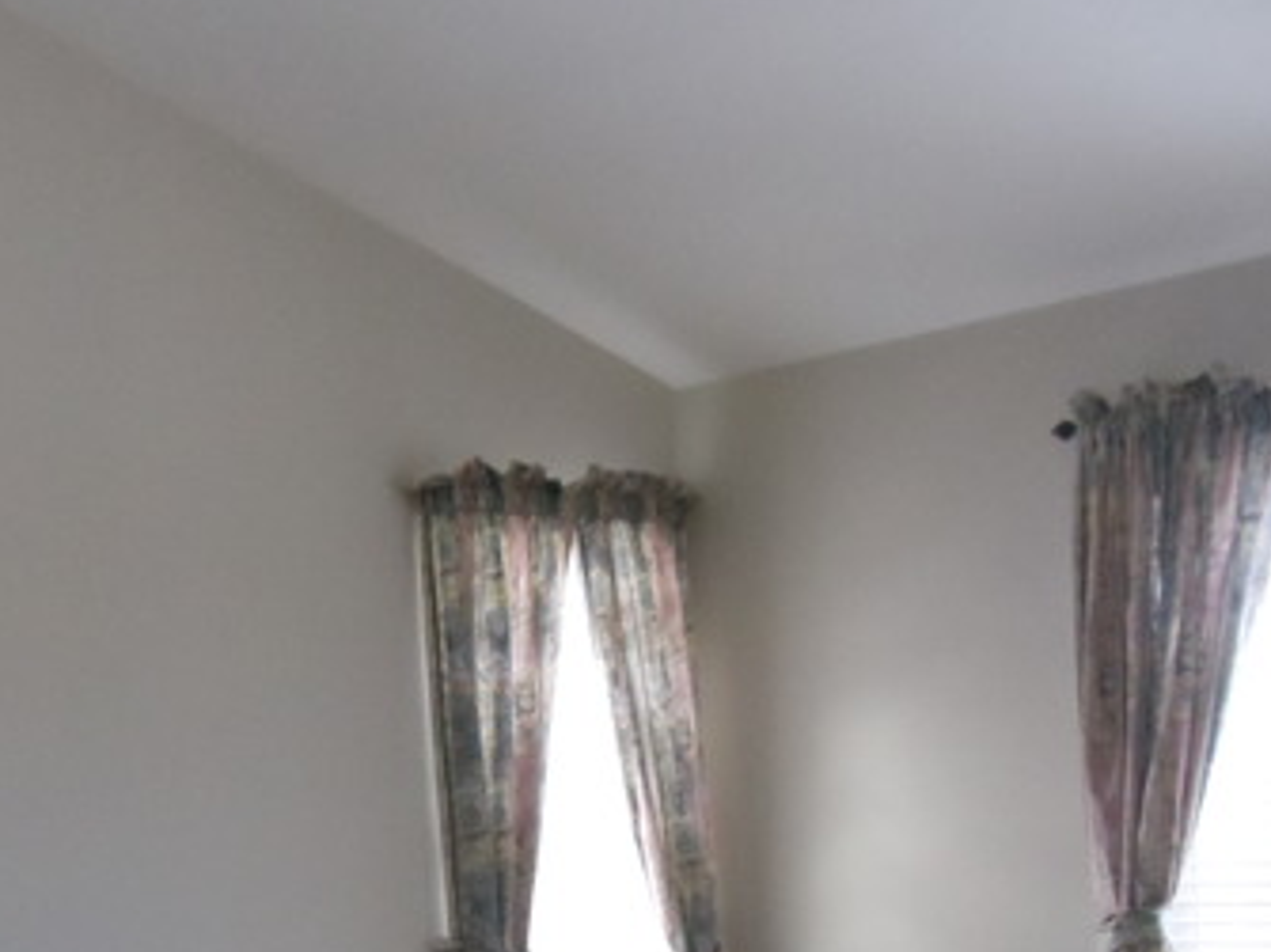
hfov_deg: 23.0
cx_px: 262
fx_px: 3083
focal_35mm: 84
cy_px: 759
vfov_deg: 17.4
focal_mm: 6
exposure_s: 1/160
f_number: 3.5
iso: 800
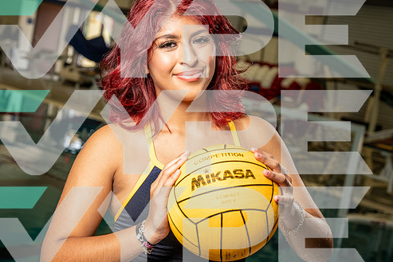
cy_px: 133
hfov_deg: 27.7
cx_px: 170
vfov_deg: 18.7
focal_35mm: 73
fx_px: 797
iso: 640
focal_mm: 62
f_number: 5.6
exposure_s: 1/250
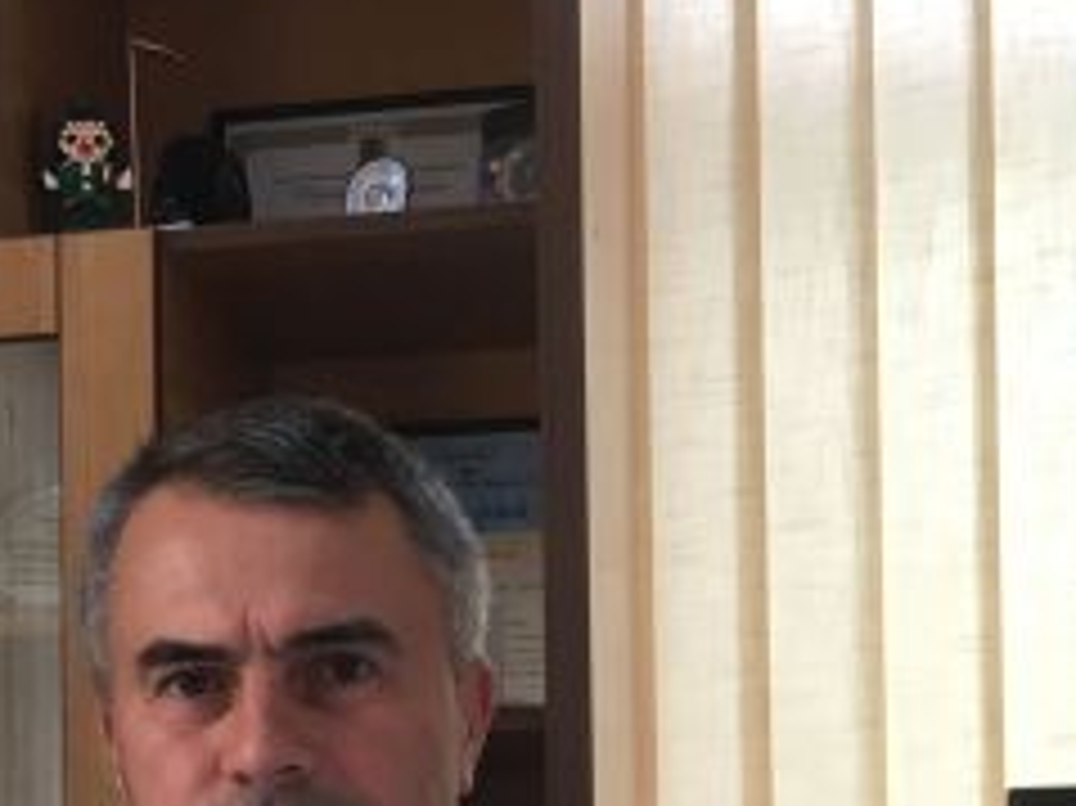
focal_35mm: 79
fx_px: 2454
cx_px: 369
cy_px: 896
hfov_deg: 24.6
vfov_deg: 18.0
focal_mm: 4.15
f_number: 2.2
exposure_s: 1/33
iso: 25
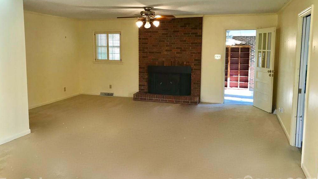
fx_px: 261
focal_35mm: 31
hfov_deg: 62.6
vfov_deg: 37.7
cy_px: 77
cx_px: 158
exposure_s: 1/24
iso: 32
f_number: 1.8
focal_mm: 3.99
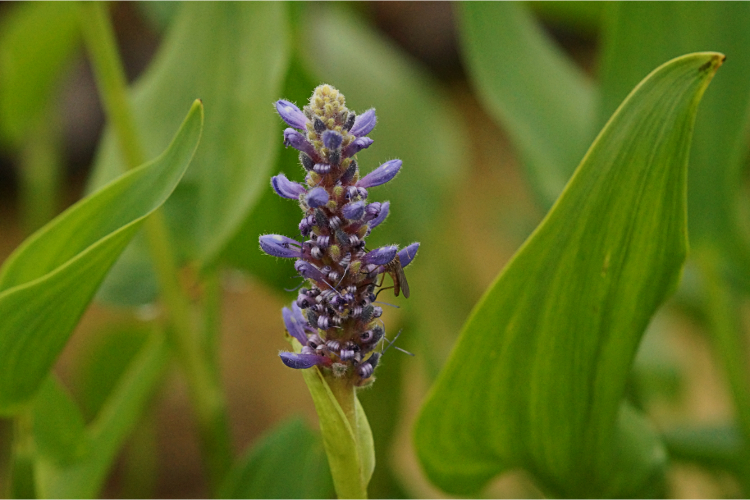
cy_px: 250
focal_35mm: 150
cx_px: 375
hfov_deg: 13.7
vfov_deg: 9.1
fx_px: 3125
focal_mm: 100
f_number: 5.6
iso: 2500
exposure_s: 1/160
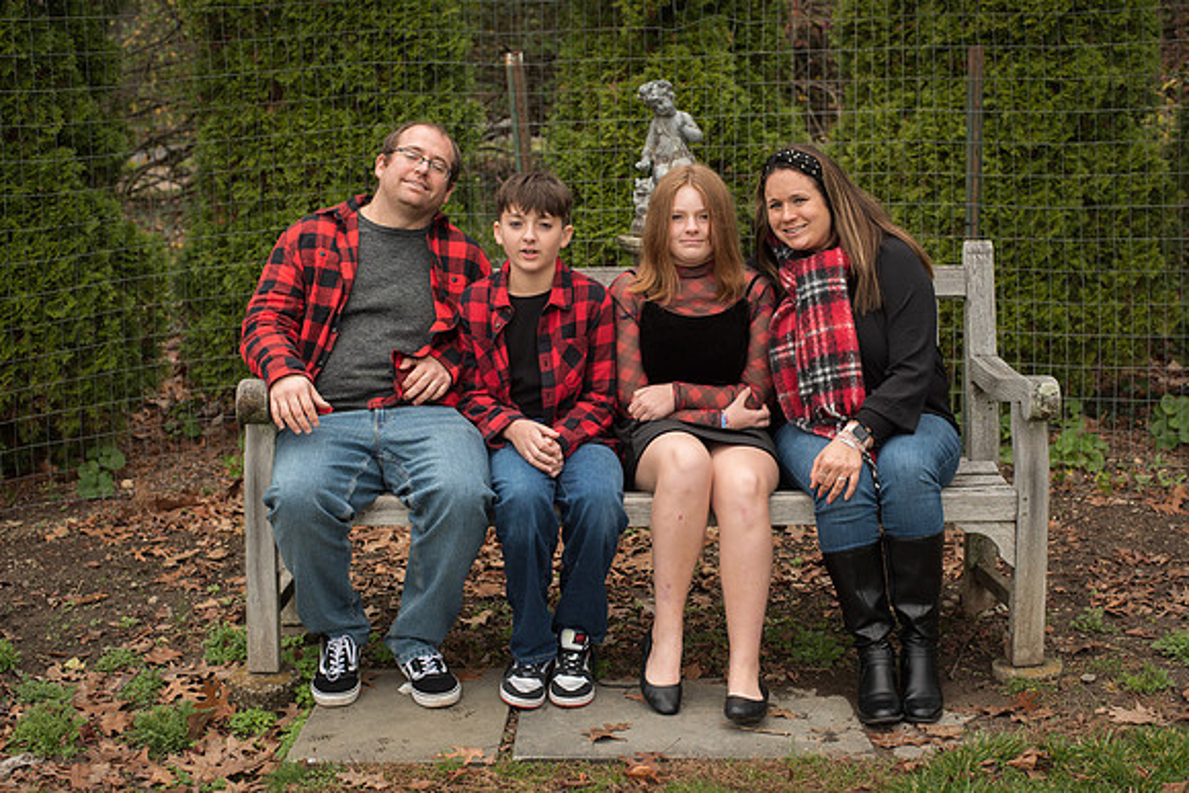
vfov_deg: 27.0
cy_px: 396
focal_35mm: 50
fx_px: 1652
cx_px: 594
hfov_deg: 39.6
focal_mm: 50
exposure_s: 1/160
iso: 100
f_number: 4.5
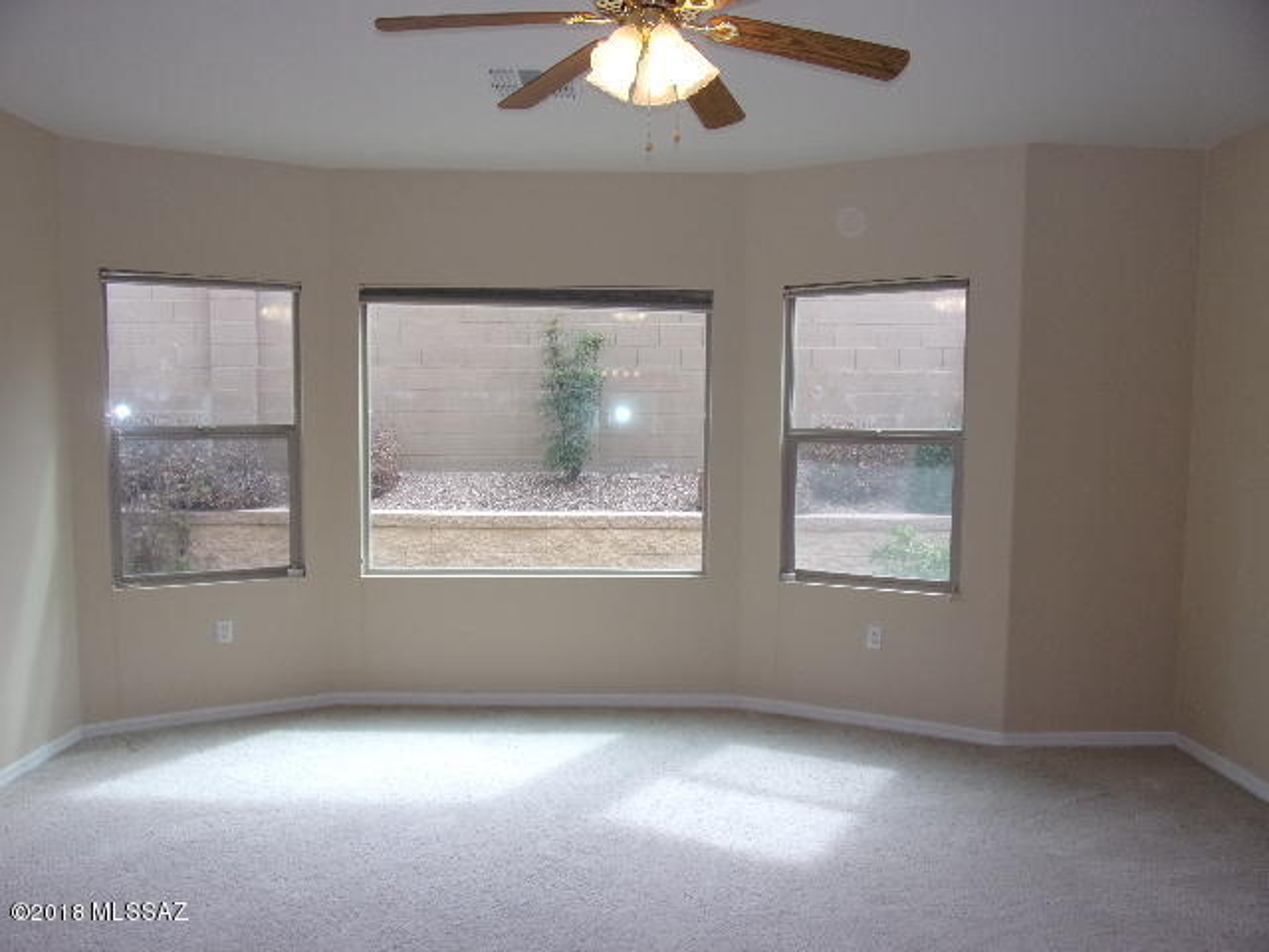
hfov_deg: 71.6
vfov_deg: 56.8
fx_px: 880
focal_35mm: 24
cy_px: 476
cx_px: 634
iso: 80
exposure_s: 1/180
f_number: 3.3
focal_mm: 4.3
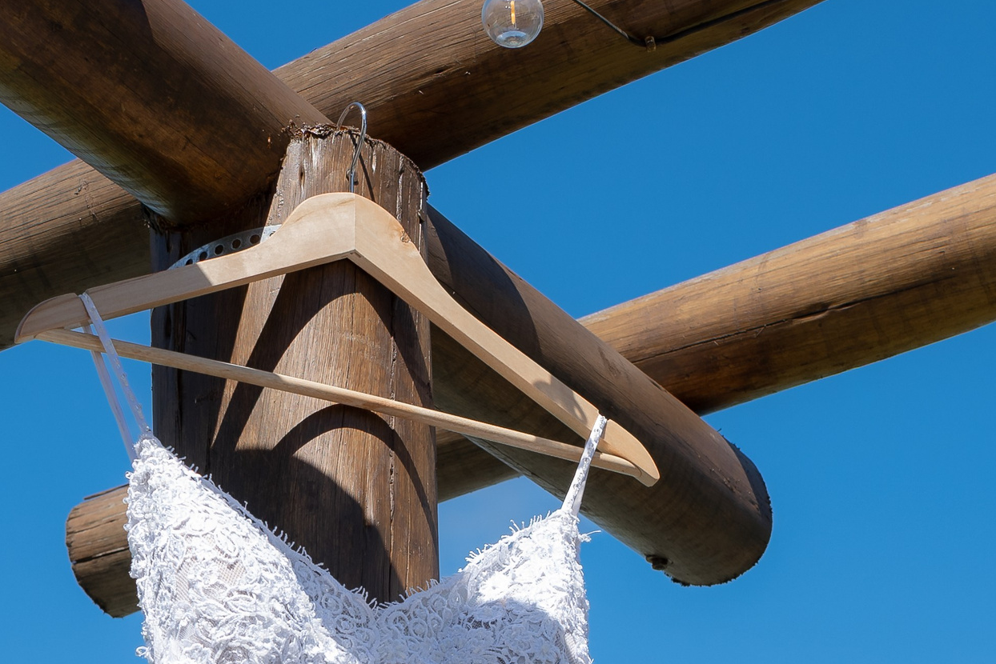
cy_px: 573
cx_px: 389
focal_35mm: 107
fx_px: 2961
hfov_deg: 19.1
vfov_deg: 12.7
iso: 80
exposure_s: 1/320
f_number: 6.3
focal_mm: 35
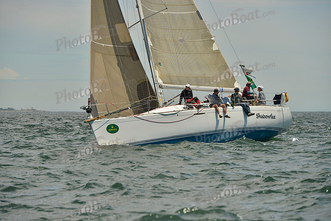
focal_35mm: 200
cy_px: 110
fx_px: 1839
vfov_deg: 6.9
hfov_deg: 10.3
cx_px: 166
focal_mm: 200
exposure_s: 1/1600
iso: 280
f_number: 9
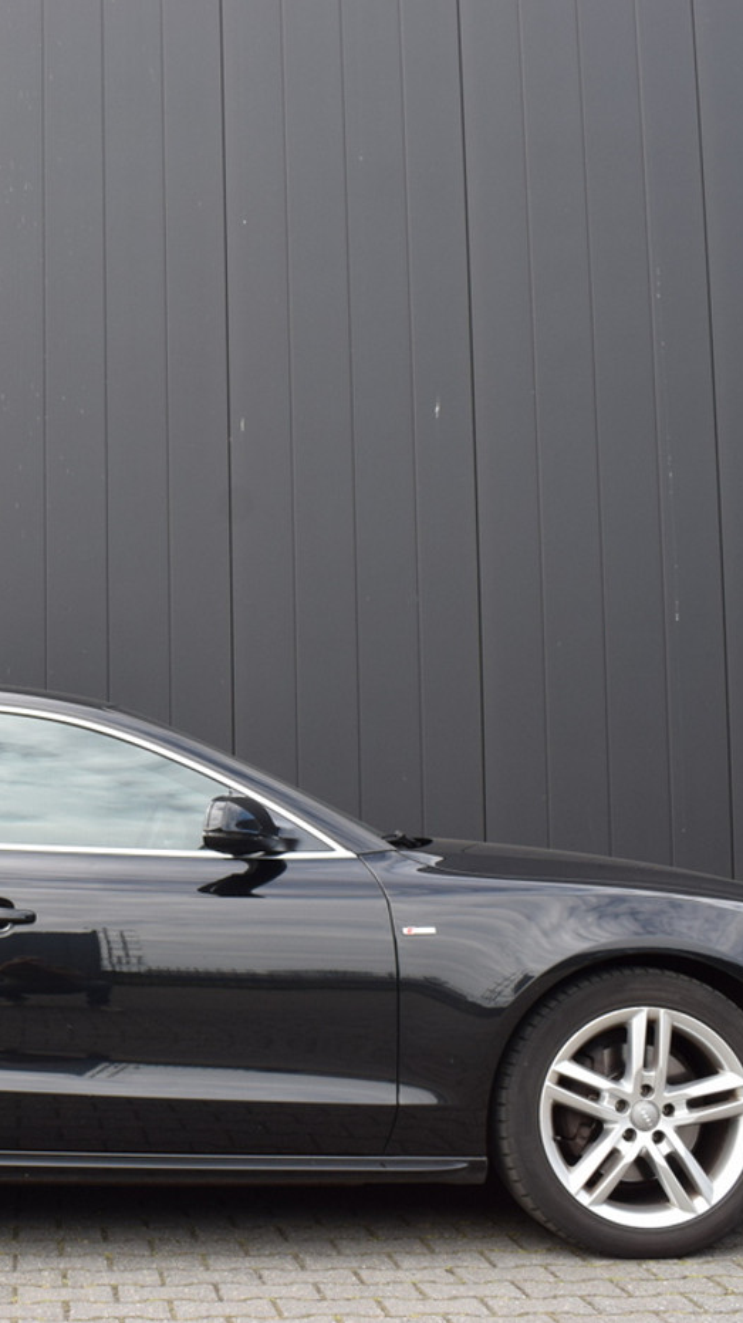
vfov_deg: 39.9
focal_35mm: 52
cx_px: -7
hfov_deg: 22.1
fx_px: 1823
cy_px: 662
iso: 400
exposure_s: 1/250
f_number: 8
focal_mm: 22
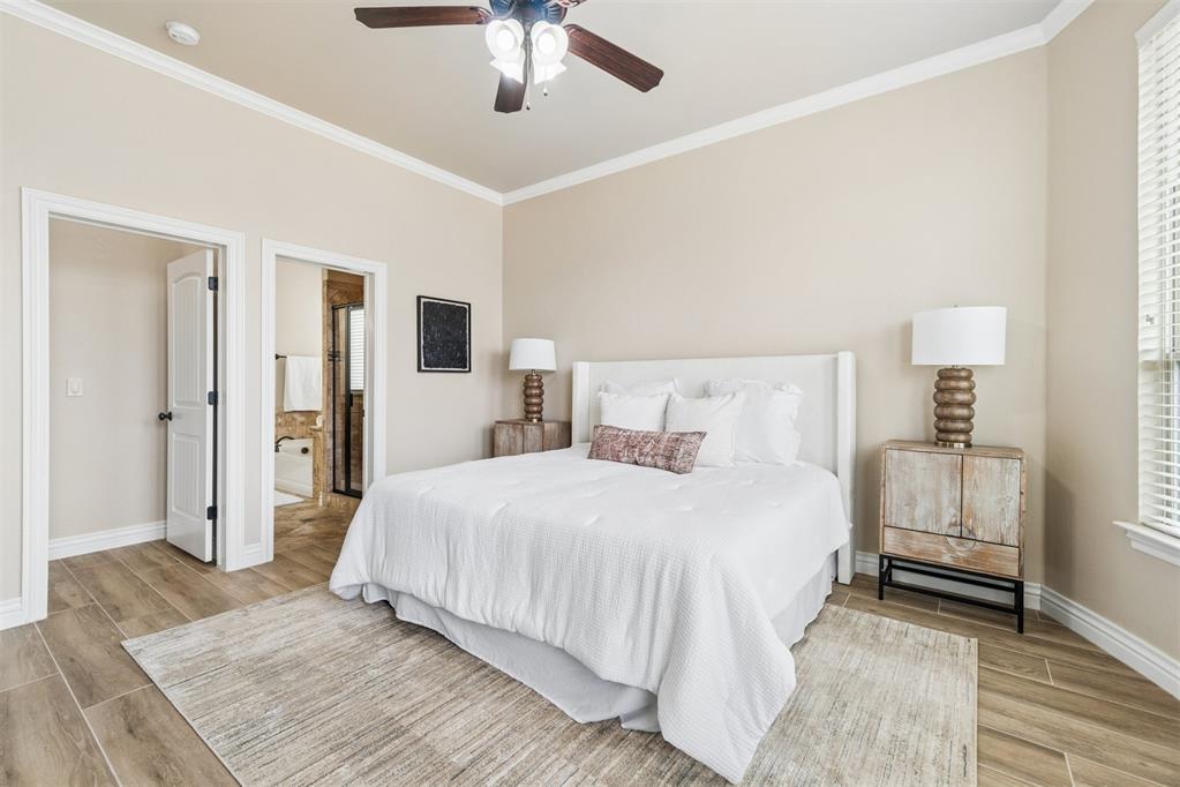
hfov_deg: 100.4
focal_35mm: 15
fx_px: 492
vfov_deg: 77.3
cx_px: 590
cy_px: 394
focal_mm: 10
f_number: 6.3
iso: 200
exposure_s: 1/50
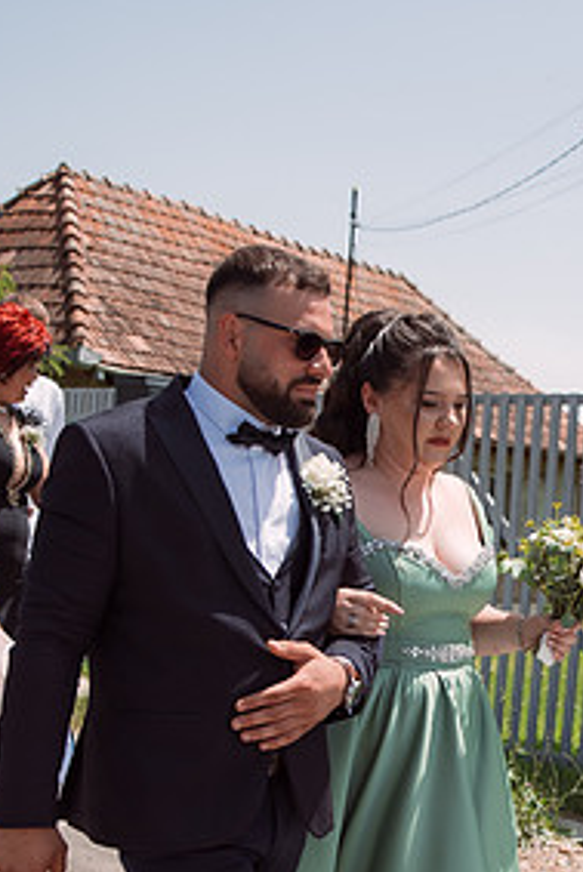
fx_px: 1504
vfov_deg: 32.0
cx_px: 548
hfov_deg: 21.4
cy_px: 613
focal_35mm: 62
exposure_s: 1/2500
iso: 125
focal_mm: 26
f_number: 2.8
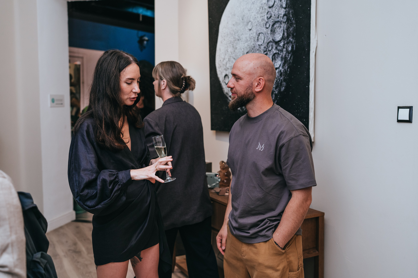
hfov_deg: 52.2
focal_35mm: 37
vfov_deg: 36.2
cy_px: 139
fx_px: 427
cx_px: 204
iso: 1000
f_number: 2.5
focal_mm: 35
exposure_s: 1/200
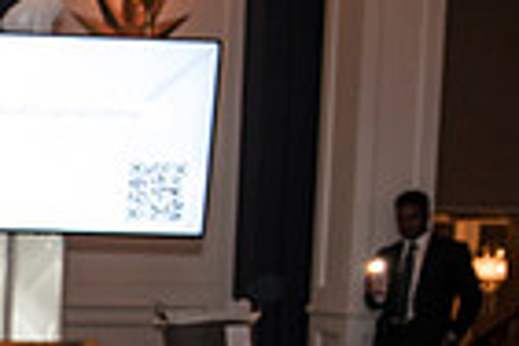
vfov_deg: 11.9
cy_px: 442
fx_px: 1615
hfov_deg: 15.3
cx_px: -467
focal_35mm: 112
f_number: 2.8
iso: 800
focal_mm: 26
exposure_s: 1/60
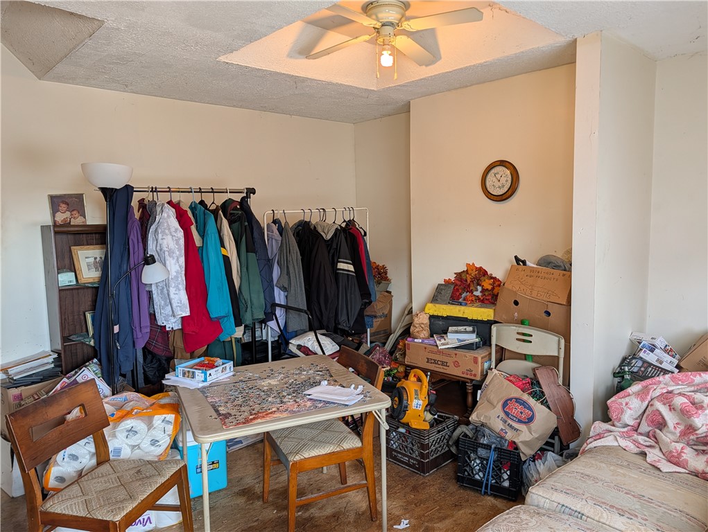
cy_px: 266
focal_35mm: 24
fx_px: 491
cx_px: 354
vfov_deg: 56.9
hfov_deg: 71.5
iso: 30
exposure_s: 1/120
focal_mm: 6.9
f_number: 1.68
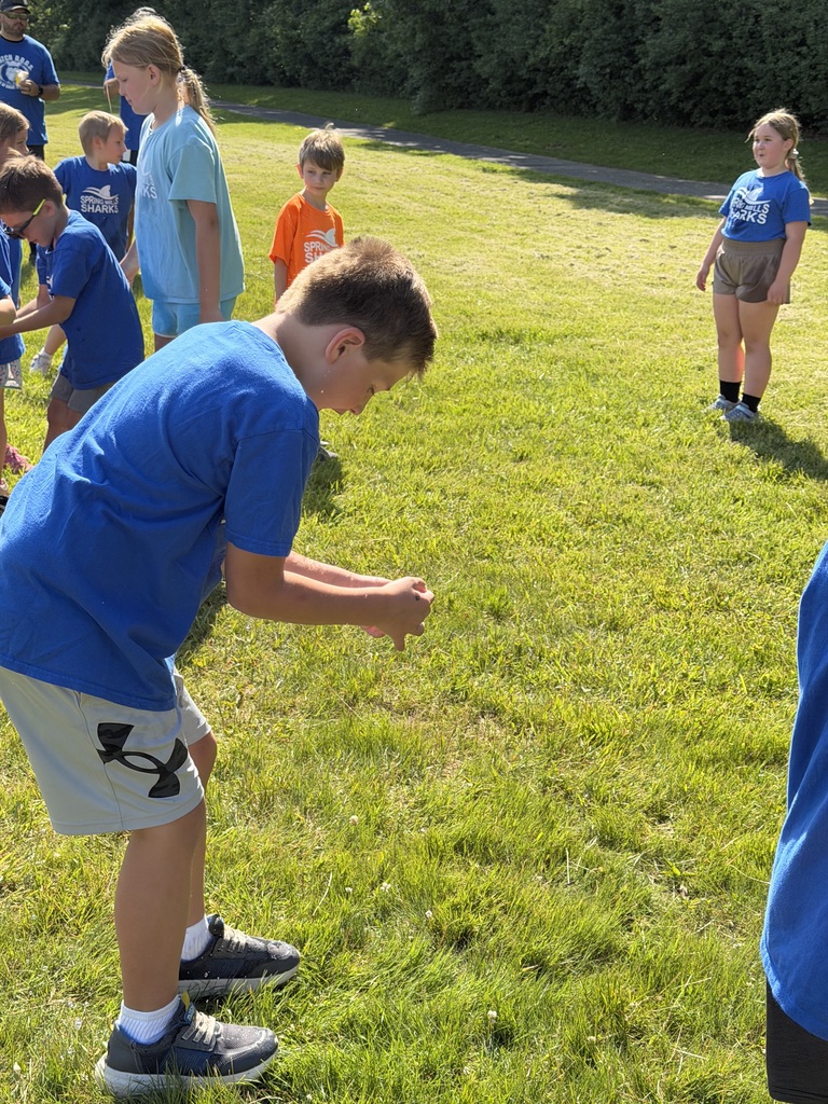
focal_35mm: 48
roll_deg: -4.5
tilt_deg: -17.5
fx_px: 1531
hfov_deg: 30.3
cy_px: 552
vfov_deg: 39.7
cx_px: 414
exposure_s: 1/2273
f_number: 1.78
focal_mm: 6.76
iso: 64
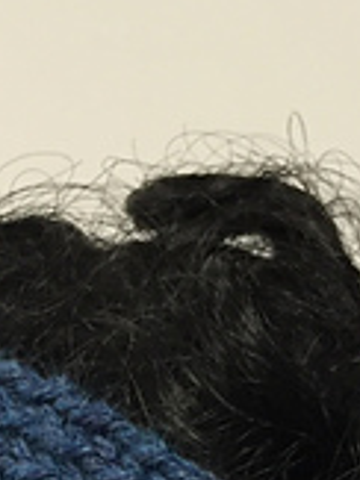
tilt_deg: -12.4
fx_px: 1583
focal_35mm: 114
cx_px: 97
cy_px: 772
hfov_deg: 12.9
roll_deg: -1.9
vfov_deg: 15.6
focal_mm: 4.15
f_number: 2.2
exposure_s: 1/30
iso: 100
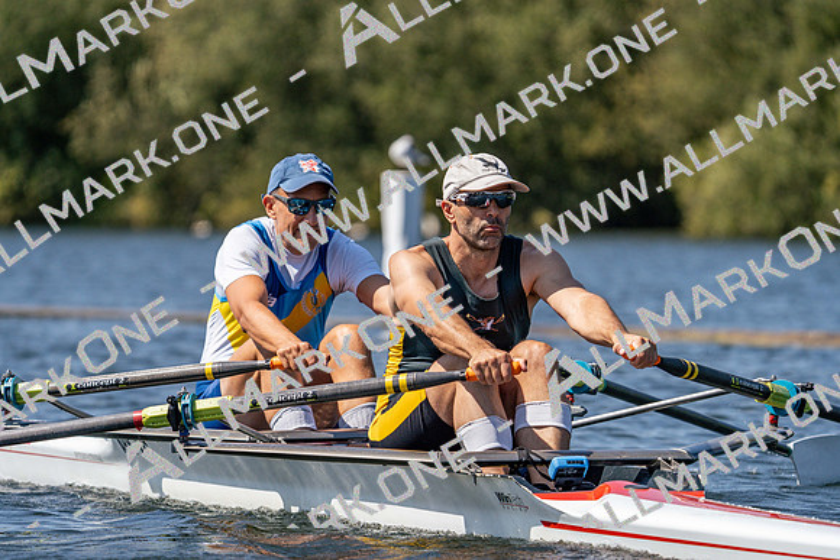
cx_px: 420
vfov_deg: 3.9
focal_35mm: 350
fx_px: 8168
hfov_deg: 5.9
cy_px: 280
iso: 250
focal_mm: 350
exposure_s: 1/2000
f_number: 6.3
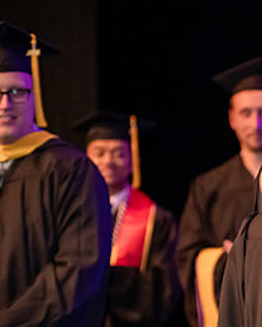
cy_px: 258
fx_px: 2304
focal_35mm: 238
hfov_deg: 6.4
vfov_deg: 8.1
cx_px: 410
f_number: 3.2
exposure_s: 1/200
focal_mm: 95
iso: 3200
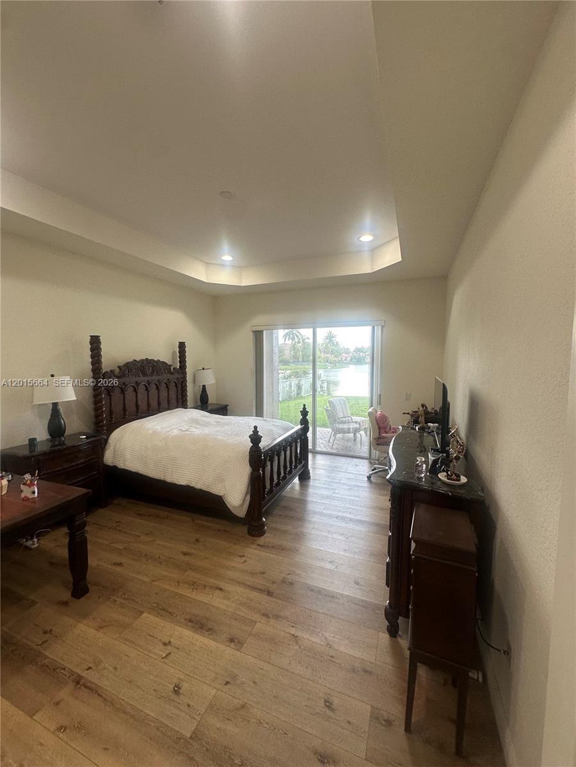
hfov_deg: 85.7
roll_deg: +0.3
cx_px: 288
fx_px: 311
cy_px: 384
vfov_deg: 102.1
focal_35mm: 14
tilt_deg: -3.3
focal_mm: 2.22
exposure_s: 1/120
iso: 100
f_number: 2.2
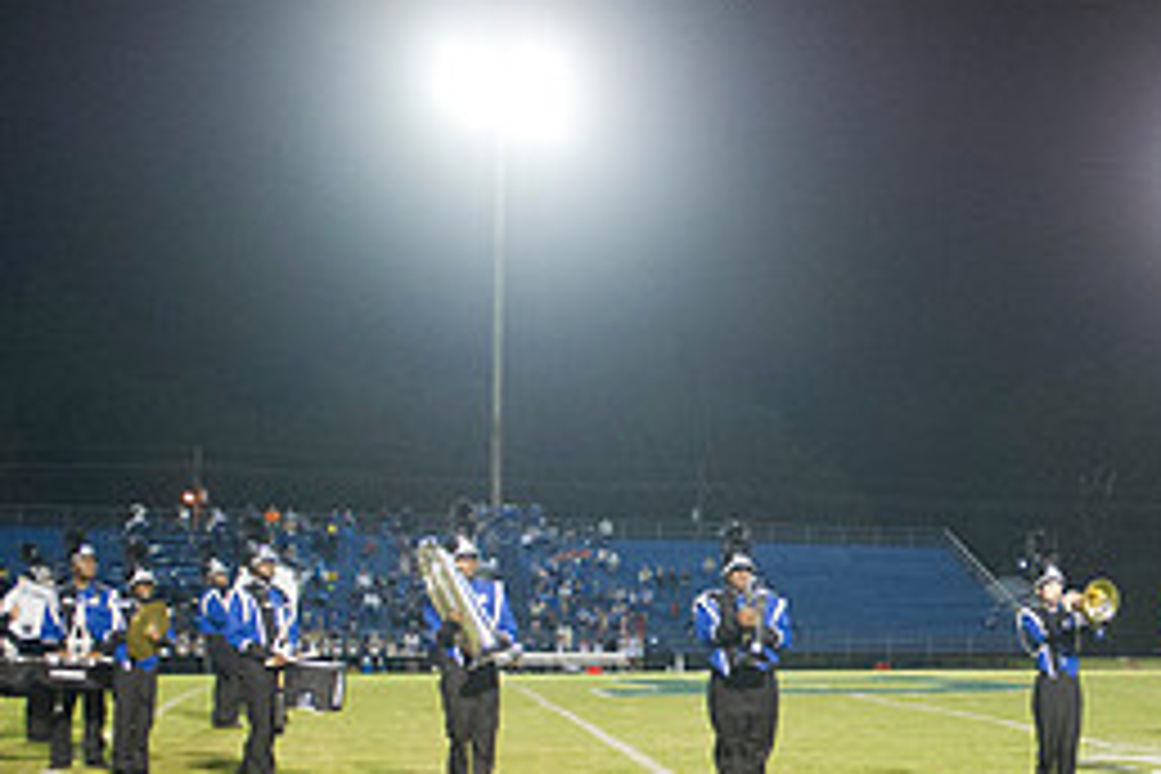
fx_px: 1741
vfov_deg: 24.8
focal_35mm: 54
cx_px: 1161
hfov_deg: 33.7
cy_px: 590
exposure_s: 1/640
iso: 3200
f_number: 3.2
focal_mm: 24
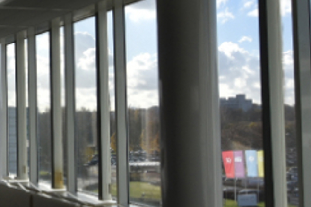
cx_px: -88
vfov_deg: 19.7
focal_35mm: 69
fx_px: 596
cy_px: 92
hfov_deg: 25.4
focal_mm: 14
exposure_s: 1/320
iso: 200
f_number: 8
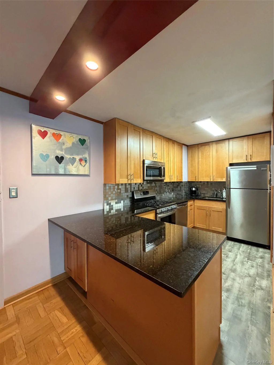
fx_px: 148
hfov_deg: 85.7
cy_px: 182
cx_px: 137
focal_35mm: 14
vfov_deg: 102.1
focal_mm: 2.22
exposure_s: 1/60
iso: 500
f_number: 2.2
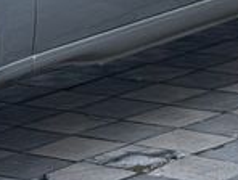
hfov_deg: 6.3
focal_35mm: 309
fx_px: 2131
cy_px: -156
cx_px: -54
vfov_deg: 4.8
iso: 64
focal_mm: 6.76
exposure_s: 1/235
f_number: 1.78
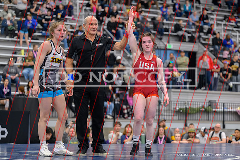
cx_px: 133
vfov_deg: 13.9
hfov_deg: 20.6
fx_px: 659
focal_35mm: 99
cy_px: 80
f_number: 2.8
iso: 1800
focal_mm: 89
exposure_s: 1/800
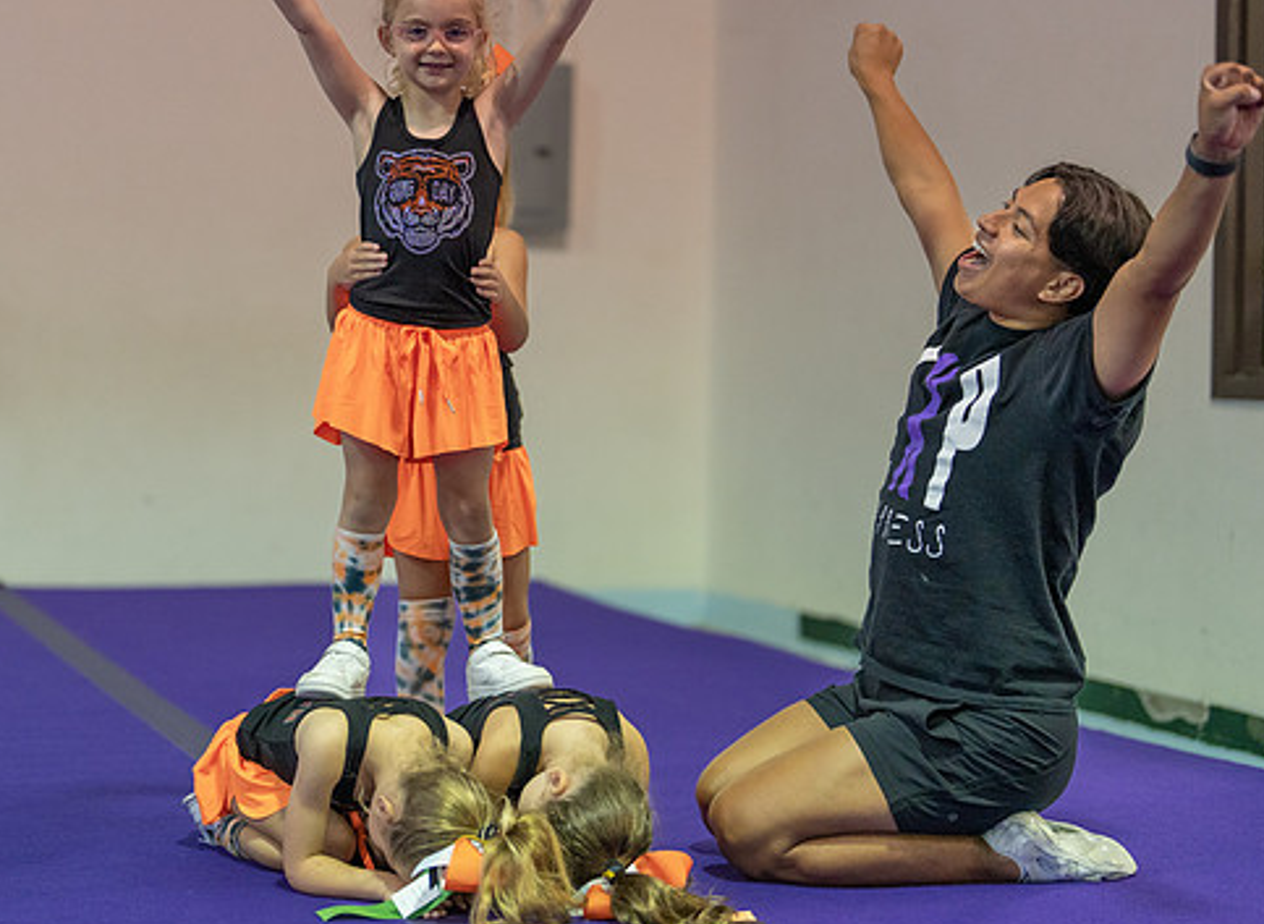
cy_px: 350
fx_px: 2460
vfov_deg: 21.2
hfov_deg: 28.7
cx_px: 486
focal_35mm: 68
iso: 1250
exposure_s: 1/640
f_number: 1.2
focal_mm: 50
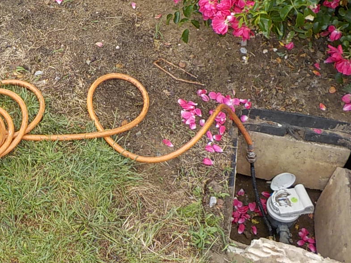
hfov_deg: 30.7
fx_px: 618
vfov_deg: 23.9
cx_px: 58
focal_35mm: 61
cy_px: 96
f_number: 3.3
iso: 125
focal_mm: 4.1
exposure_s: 1/250
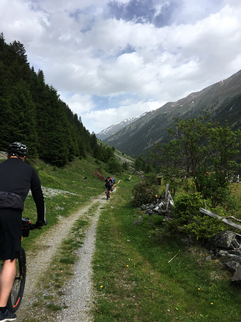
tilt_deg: +2.0
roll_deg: -2.8
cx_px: 120
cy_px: 161
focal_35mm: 29
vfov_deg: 61.7
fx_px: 269
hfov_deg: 48.2
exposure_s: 1/2198
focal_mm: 4.15
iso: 25
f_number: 2.2
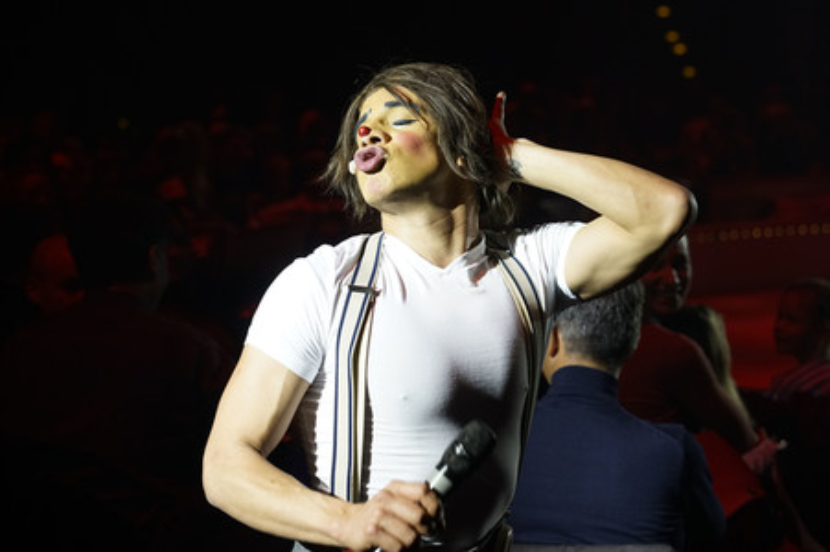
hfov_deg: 23.9
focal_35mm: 85
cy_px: 276
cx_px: 415
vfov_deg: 16.0
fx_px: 1958
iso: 1600
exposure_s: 1/500
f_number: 5
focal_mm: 85
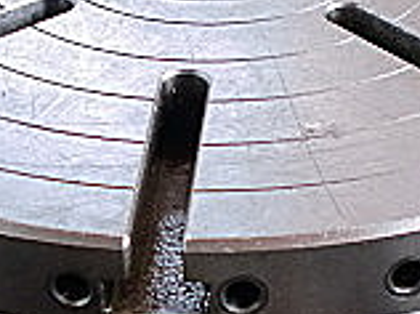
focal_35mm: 142
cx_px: 229
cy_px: 266
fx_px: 1720
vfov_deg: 10.4
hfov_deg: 13.9
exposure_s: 1/60
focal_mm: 6.3
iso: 100
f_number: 3.1
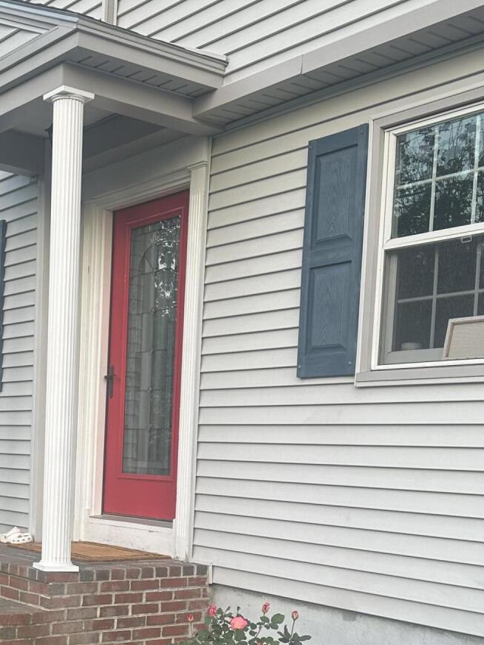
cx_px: 94
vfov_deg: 34.0
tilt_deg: -2.9
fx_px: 1025
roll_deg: -2.7
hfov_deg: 26.1
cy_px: 507
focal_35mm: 55
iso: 64
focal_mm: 6.86
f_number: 1.78
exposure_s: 1/176
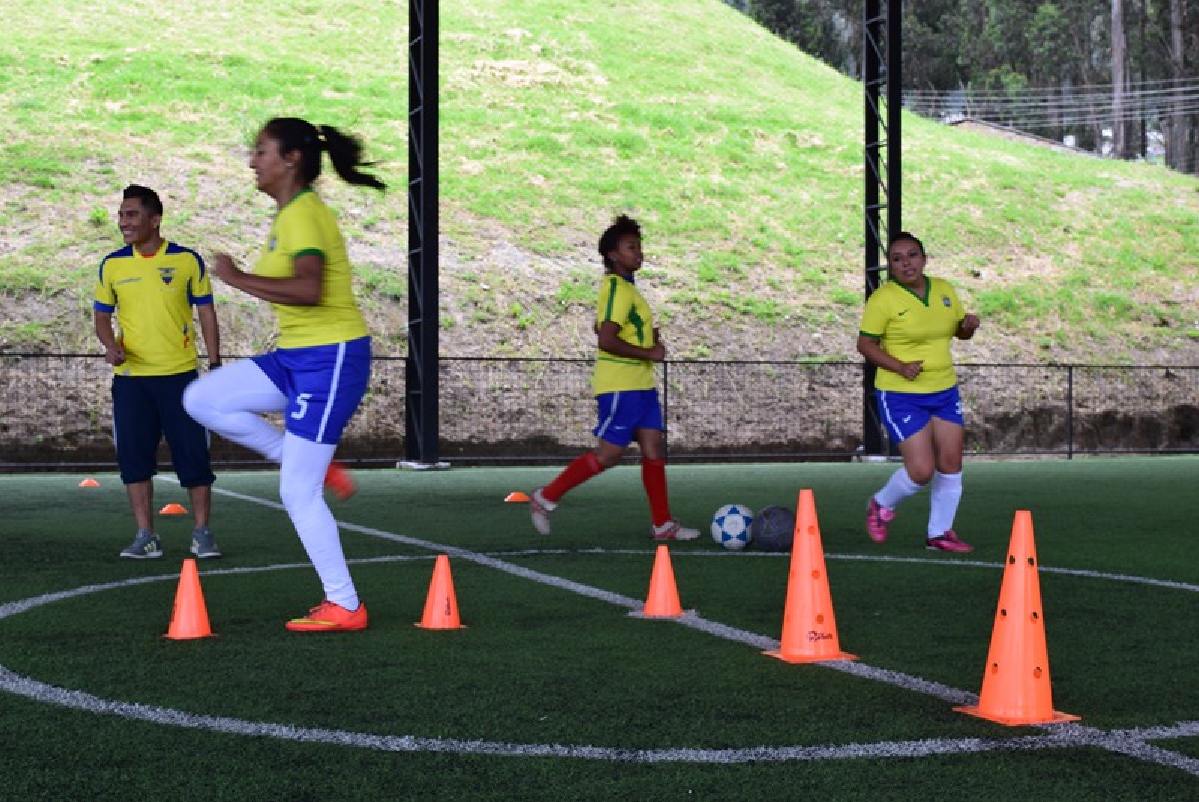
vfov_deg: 26.5
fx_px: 1700
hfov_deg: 38.8
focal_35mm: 51
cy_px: 401
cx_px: 600
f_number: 9
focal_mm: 34
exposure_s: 1/125
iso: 400
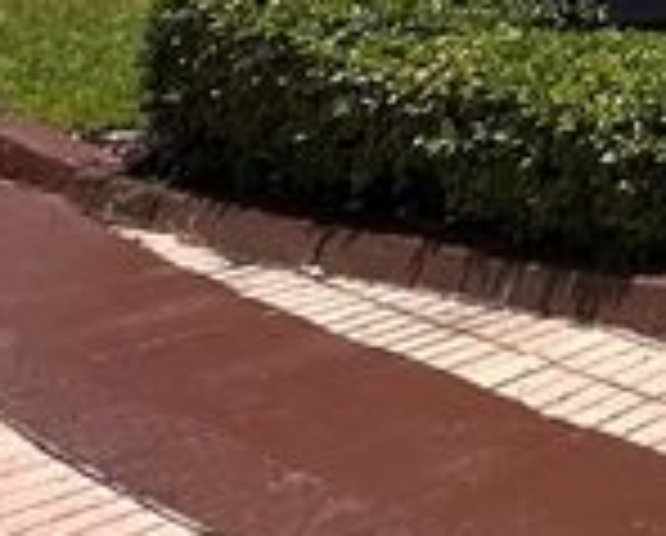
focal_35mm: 59
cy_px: -522
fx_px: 1165
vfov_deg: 18.1
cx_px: 1269
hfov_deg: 20.1
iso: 40
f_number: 2.2
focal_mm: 2.22
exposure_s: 1/1689
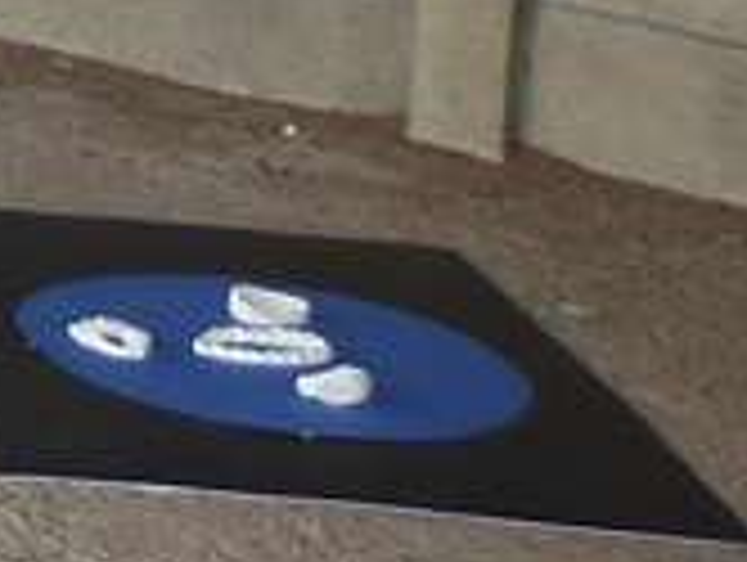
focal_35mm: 154
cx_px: -1404
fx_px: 3328
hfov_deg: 10.0
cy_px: -778
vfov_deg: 8.8
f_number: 2.8
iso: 100
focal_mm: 4.5
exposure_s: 1/80
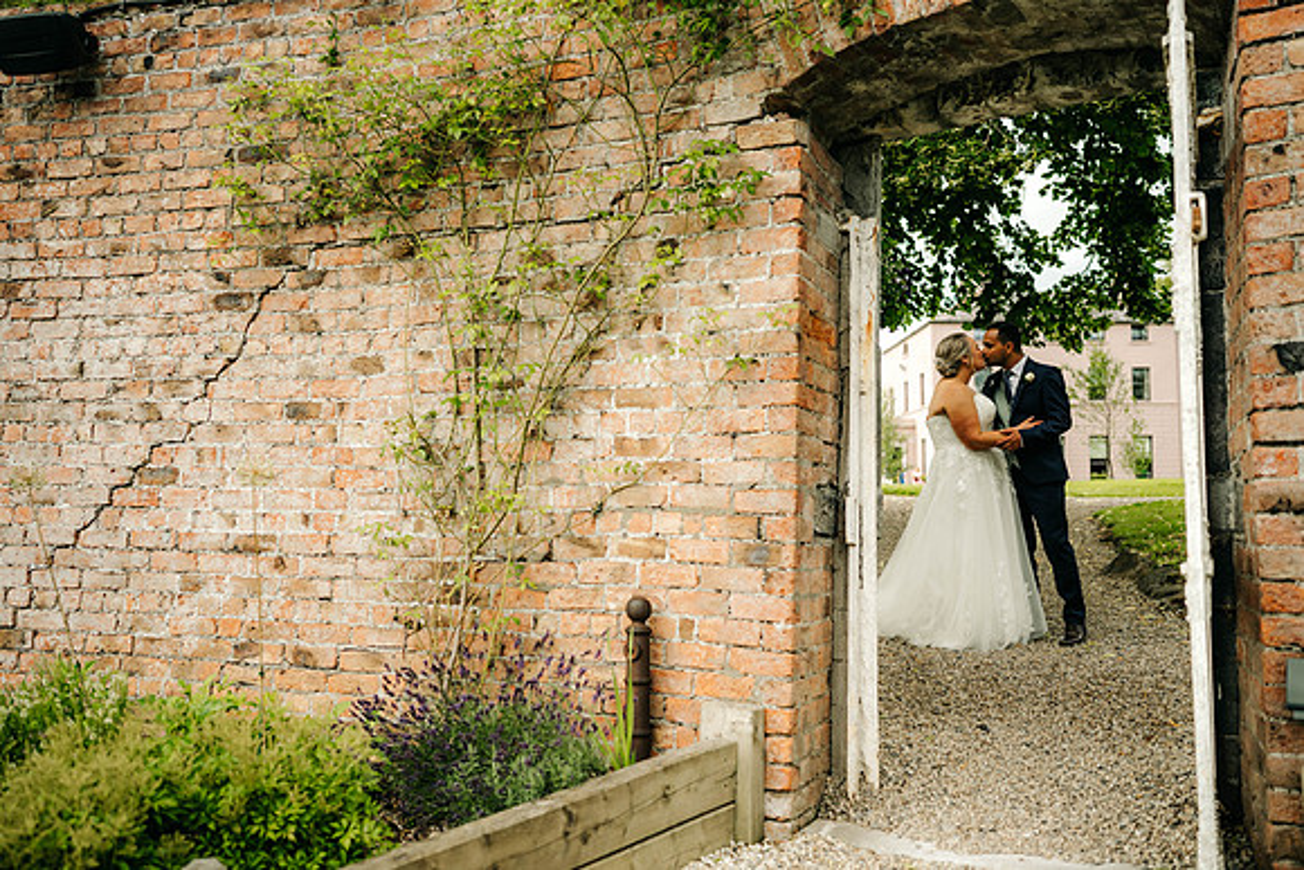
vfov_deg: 37.9
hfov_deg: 54.4
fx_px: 1268
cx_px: 652
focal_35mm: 35
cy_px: 435
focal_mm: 35
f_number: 2.2
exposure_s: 1/1250
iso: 100
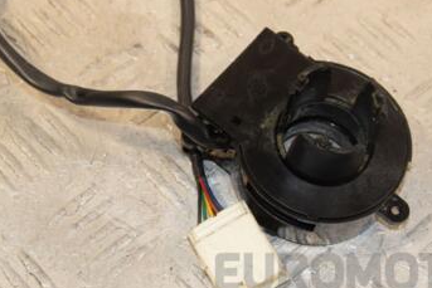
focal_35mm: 126
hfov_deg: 16.3
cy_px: 104
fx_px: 1513
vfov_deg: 10.9
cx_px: 191
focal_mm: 48
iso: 1600
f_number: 7.1
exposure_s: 1/200
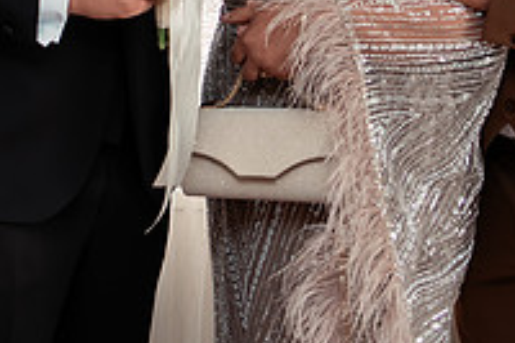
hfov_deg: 19.1
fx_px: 1529
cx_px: 173
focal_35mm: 107
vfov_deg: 12.4
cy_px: -86
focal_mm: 35
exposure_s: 1/250
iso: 500
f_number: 2.8
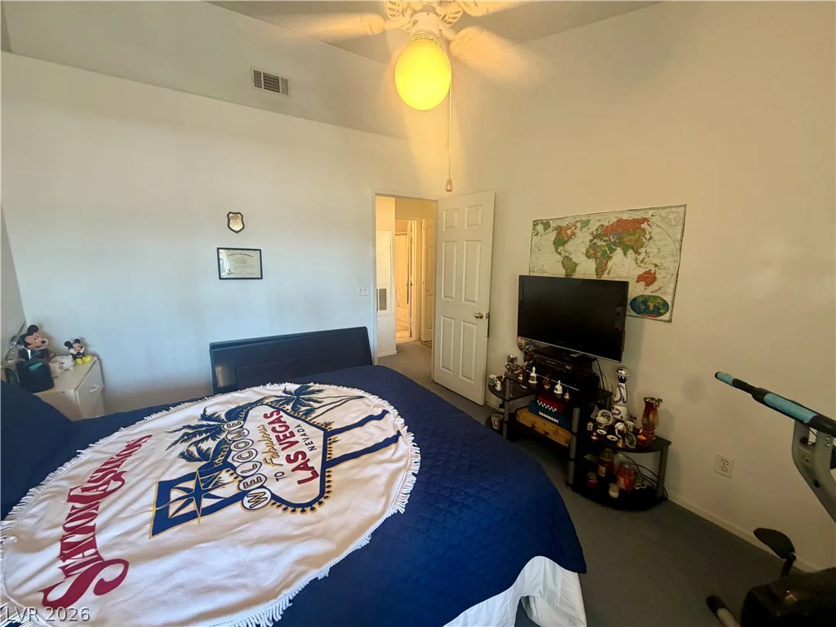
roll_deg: -0.8
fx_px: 338
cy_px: 314
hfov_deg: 102.1
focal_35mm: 14
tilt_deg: -10.1
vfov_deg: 85.7
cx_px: 418
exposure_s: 1/73
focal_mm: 2.22
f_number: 2.2
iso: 320
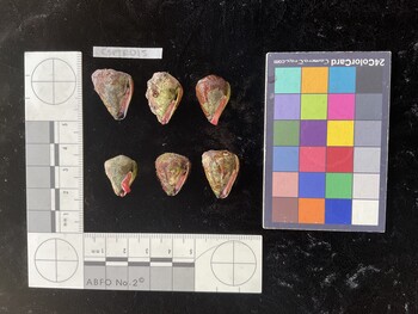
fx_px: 350
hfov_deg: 61.6
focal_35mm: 29
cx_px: 209
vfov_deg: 48.3
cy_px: 157
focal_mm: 3
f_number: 1.8
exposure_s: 1/120
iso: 64
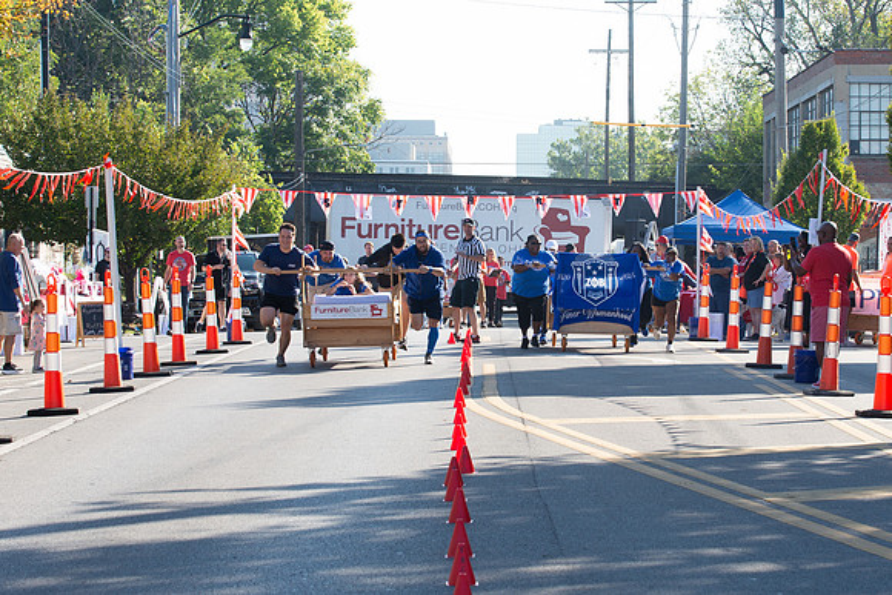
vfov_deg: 11.9
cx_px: 487
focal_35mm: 116
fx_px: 2865
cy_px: 280
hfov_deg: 17.7
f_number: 8
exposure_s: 1/250
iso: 200
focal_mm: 70
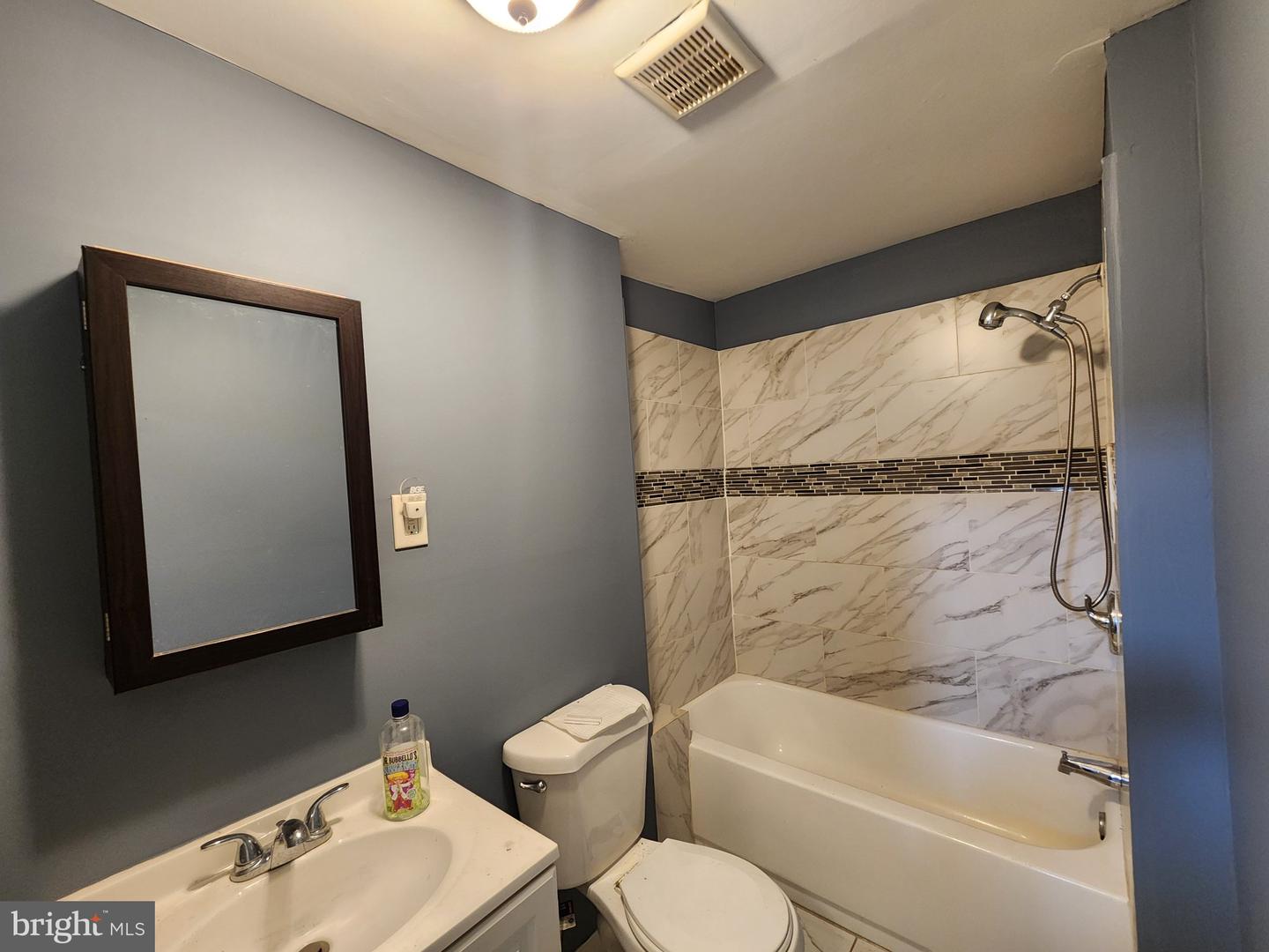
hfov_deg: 106.2
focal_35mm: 13
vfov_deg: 89.9
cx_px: 634
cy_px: 476
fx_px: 477
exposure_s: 1/40
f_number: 2.2
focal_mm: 2.2
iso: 320
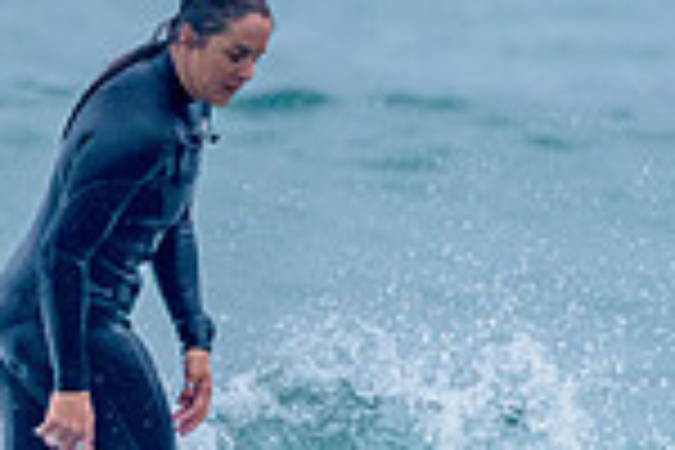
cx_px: 379
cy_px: 652
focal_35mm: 2430
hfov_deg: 0.8
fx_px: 45559
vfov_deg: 0.6
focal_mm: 500
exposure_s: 1/2000
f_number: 5.6
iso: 800
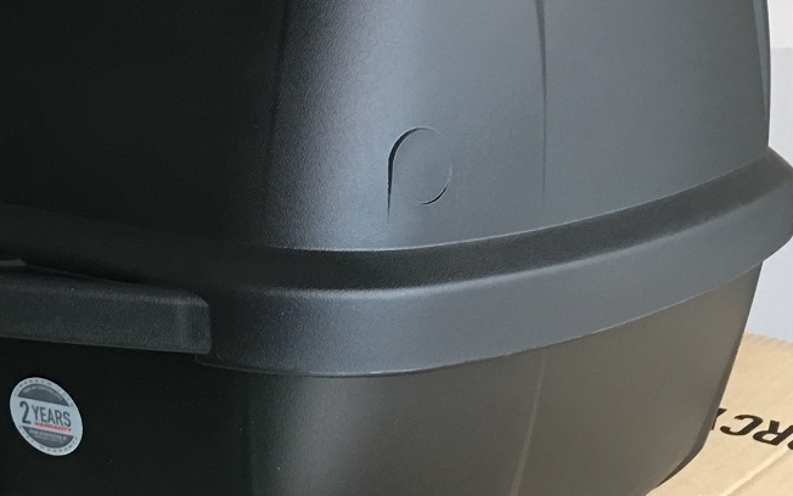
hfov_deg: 26.7
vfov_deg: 17.2
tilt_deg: -12.6
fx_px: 1643
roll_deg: +1.3
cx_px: 170
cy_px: 226
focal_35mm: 76
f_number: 2.2
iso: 100
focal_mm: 4.15
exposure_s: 1/10
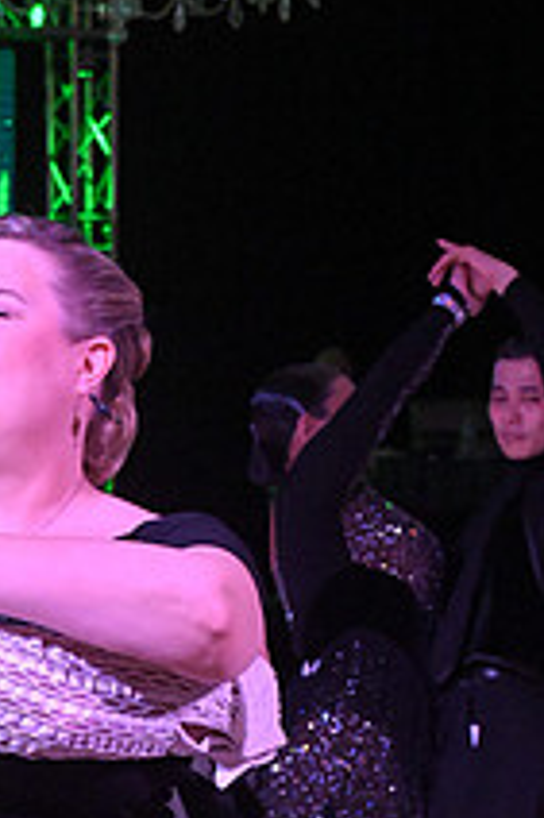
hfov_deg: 6.9
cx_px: -183
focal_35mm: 197
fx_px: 4472
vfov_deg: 10.2
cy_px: 1111
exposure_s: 1/400
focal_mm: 72
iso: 8000
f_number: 11
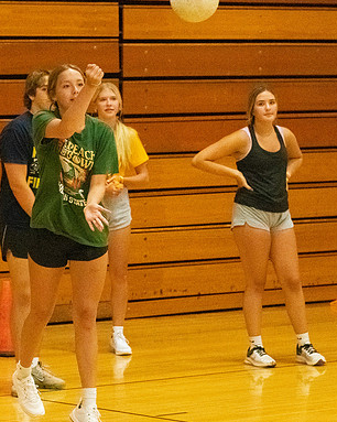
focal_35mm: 196
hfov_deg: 7.9
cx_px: 81
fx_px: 2446
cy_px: 210
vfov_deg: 9.9
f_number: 4.5
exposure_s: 1/1250
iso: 6400
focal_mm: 92
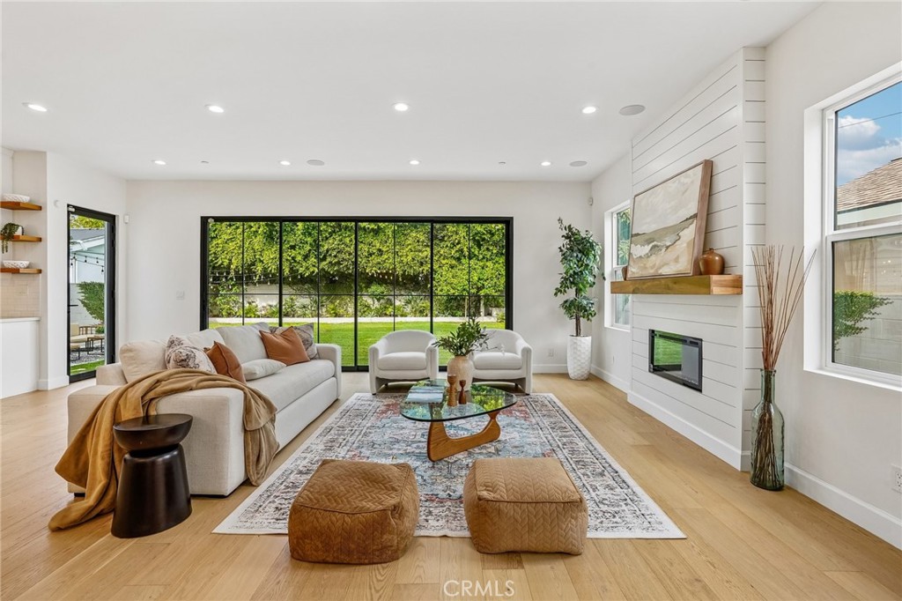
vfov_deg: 73.7
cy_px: 300
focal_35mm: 16
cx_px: 451
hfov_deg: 96.8
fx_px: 401
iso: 400
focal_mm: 16
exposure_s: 1/60
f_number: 8
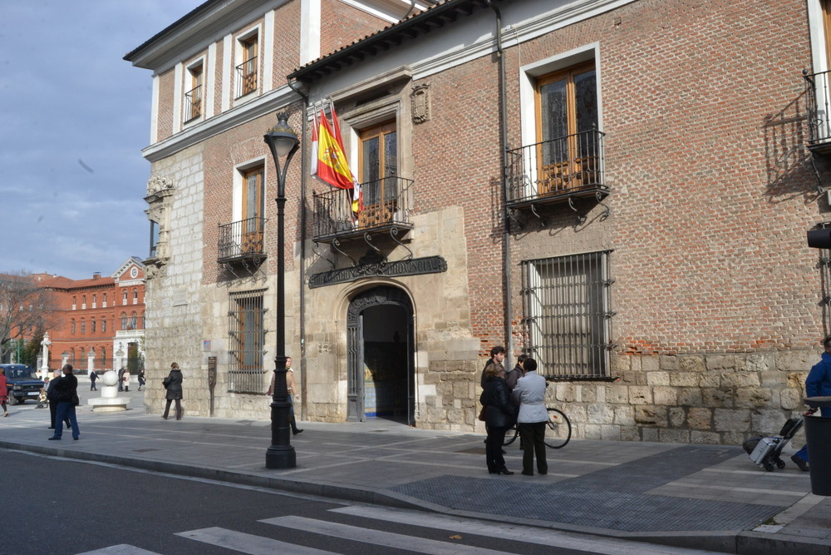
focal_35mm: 33
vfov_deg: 40.0
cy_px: 278
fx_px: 762
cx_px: 416
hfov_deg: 57.2
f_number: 22
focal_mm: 22
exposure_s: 1/250
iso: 800
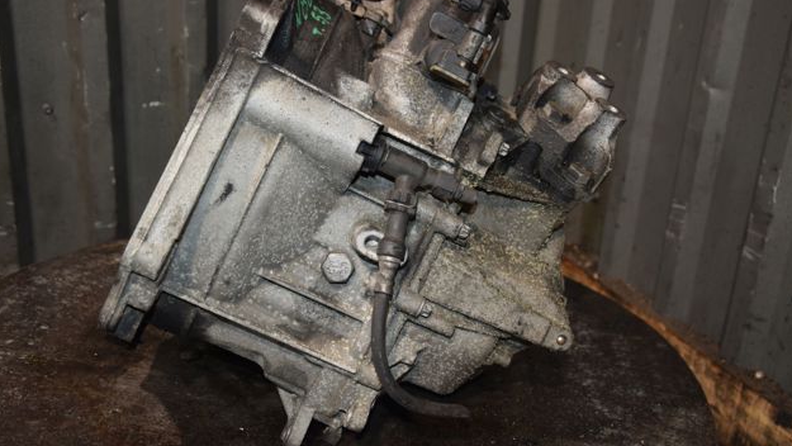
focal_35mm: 45
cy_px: 209
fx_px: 945
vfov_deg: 26.5
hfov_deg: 45.5
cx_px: 402
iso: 800
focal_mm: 28
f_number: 5
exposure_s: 1/60
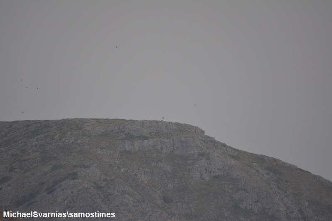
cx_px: 166
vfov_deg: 3.1
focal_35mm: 450
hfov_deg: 4.6
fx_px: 4149
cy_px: 110
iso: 450
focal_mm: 300
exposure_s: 1/1000
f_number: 5.6
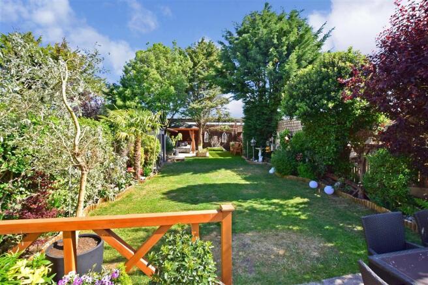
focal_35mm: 15
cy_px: 142
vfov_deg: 77.3
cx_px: 214
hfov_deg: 100.4
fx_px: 178
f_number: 11
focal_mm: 10
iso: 400
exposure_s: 1/125
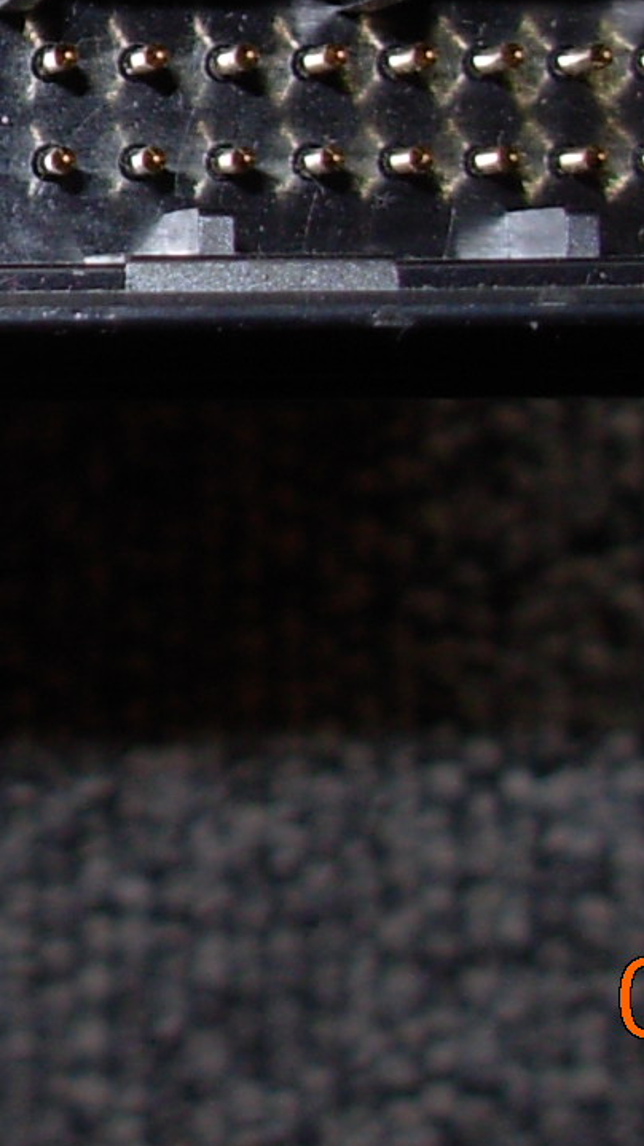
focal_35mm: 118
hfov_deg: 9.9
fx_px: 3585
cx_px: -332
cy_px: 32
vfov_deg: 17.8
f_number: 2.9
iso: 50
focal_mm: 6.3
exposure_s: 1/32
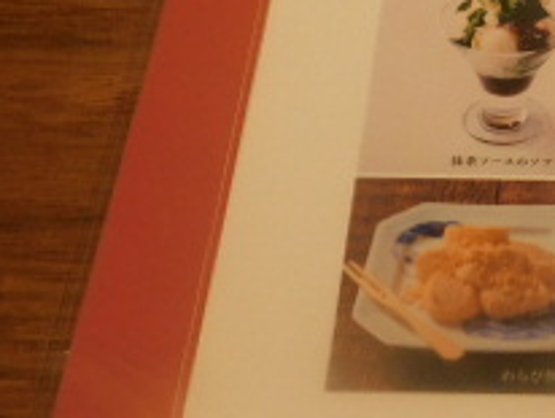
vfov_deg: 15.8
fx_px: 1493
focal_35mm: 93
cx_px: 595
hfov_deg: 20.2
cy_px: 94
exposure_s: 1/80
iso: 125
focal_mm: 5.3
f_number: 3.2
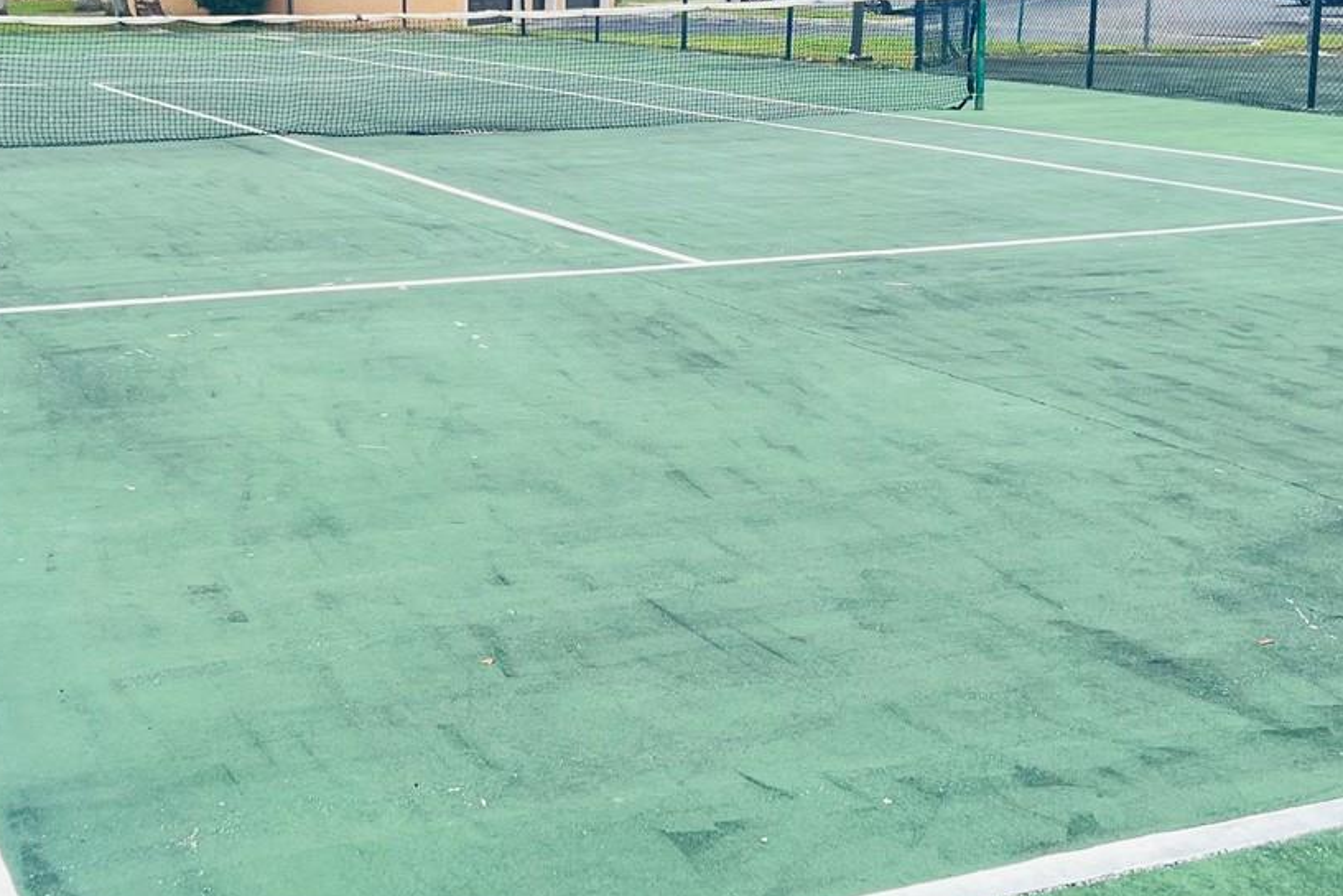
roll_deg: -0.2
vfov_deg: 25.2
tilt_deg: -8.4
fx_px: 1977
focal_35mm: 53
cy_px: 216
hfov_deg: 37.0
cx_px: 425
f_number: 1.5
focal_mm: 5.7
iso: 50
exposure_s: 1/728
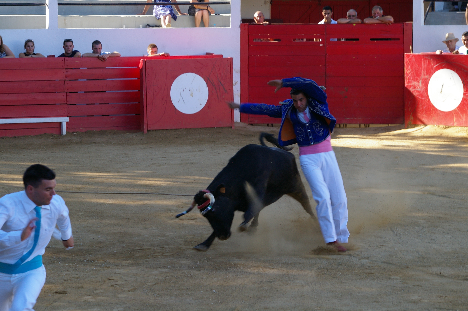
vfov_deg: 9.1
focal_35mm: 150
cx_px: 234
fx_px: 1948
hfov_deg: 13.7
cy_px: 156
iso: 400
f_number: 9.5
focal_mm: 100
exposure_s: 1/125
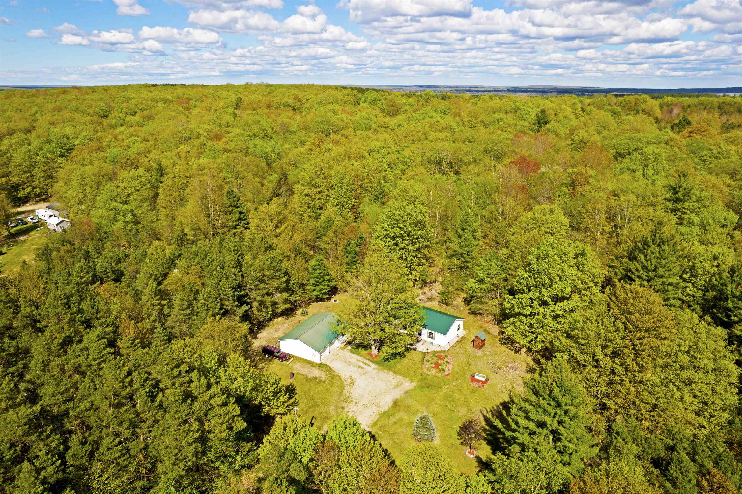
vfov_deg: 57.2
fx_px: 453
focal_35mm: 22
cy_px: 247
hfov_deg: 78.6
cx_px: 371
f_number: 2.8
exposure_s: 1/3000
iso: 100
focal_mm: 8.38
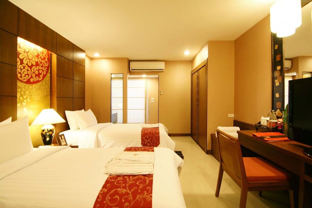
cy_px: 104
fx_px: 143
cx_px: 156
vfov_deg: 72.1
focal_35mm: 16
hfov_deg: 95.0
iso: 250
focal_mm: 11
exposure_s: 1/3
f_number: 5.6
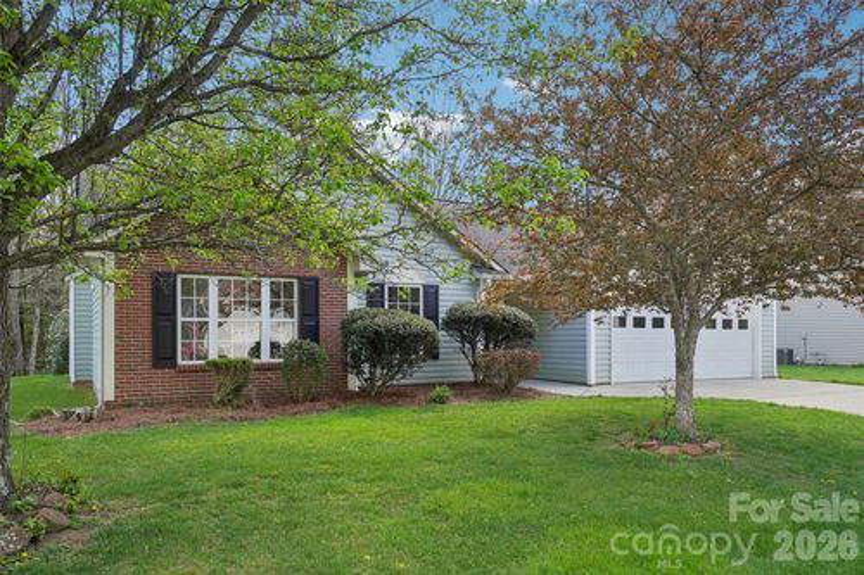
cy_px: 288
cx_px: 432
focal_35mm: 27
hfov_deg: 67.4
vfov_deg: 47.9
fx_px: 648
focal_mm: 18
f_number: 8
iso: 100
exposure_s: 1/60
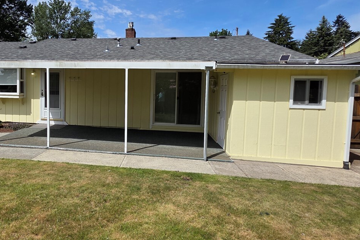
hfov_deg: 73.4
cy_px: 101
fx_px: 230
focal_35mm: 23
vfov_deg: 54.8
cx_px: 115
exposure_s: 1/2851
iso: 40
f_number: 1.9
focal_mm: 2.2
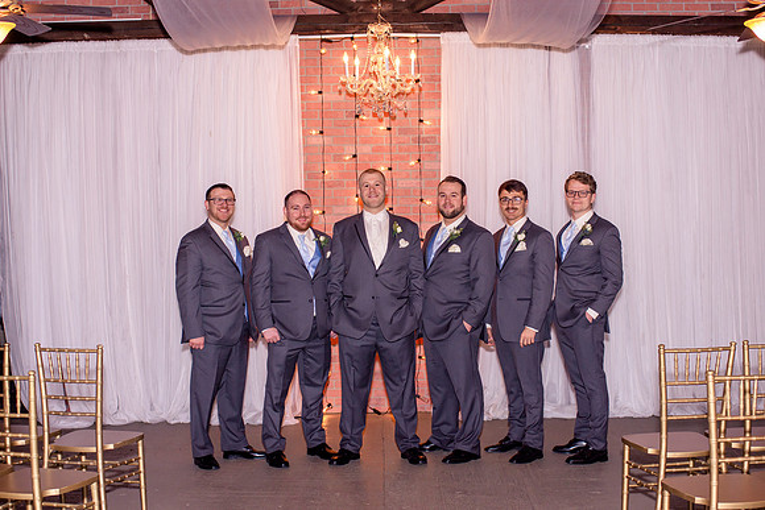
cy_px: 255
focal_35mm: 52
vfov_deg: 25.8
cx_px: 382
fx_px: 1116
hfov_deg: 37.8
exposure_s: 1/250
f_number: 2.8
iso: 250
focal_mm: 35
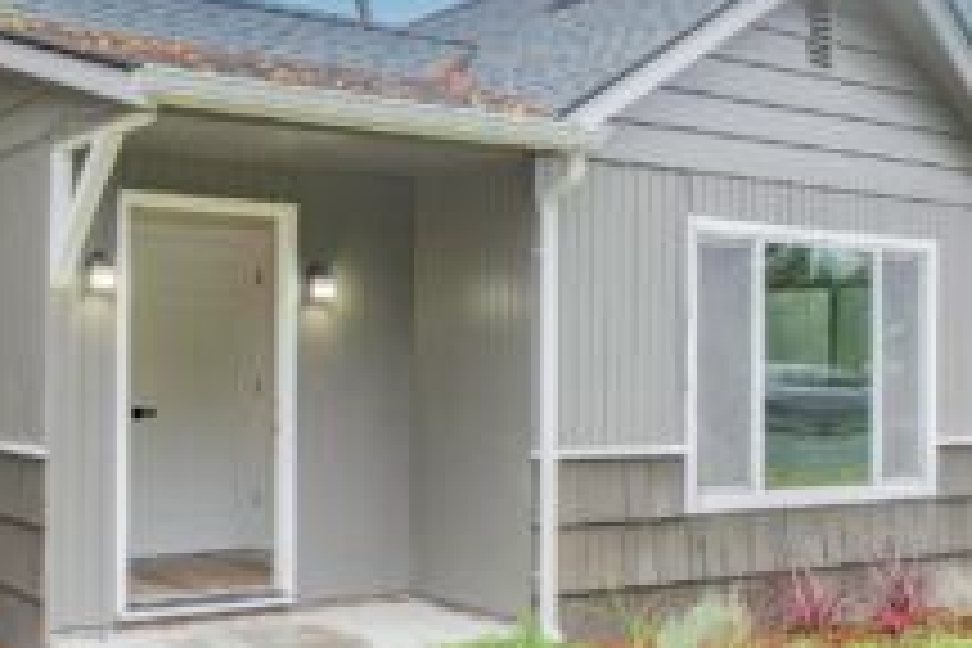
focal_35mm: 50
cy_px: 344
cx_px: 446
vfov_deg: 27.0
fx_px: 1350
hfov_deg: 39.6
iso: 250
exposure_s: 1/25
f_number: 9
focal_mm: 18
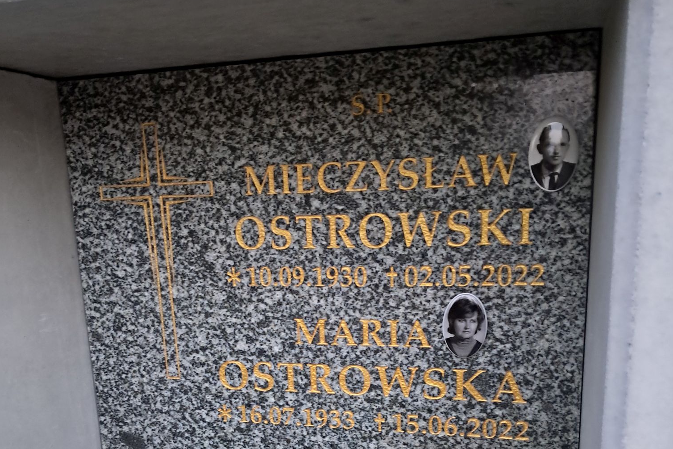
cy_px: 378
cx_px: 333
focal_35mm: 38
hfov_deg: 50.7
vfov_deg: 33.7
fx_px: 710
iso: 640
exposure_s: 1/24
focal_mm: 4
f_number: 1.8
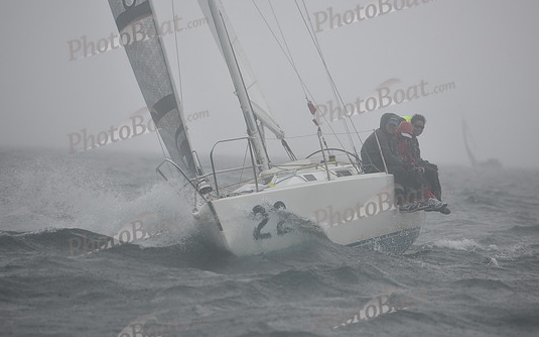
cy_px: 166
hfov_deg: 9.5
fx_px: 3245
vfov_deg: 5.9
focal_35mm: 221
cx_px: 262
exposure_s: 1/640
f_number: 3.5
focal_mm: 200
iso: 400
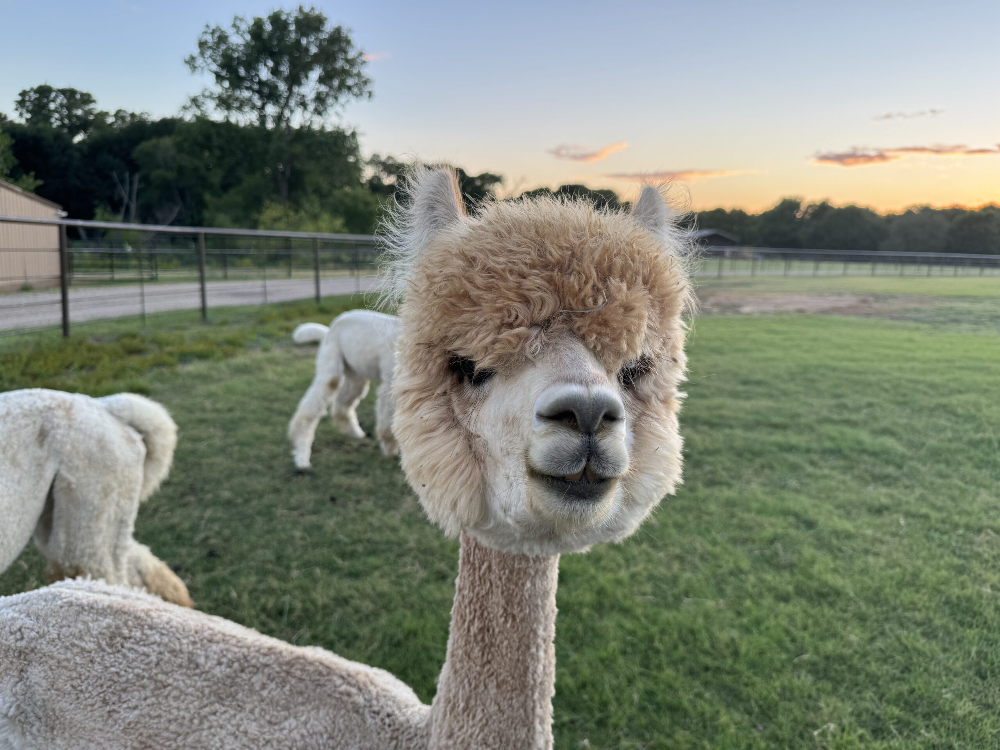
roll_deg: -2.0
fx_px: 693
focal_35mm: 24
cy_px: 375
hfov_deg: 71.6
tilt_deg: -8.4
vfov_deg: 56.8
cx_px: 500
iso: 64
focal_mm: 6.76
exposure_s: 1/121
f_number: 1.78
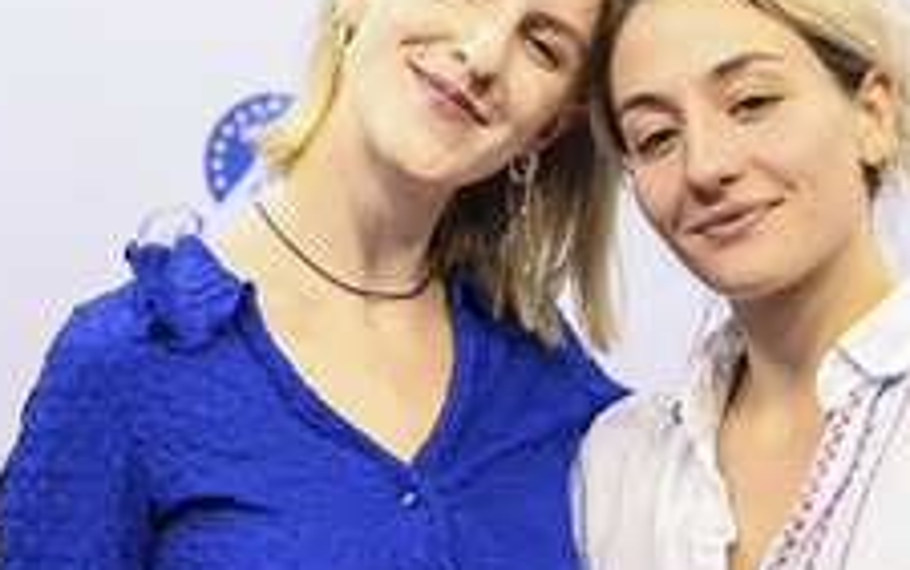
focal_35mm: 153
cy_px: 388
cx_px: 597
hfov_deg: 13.6
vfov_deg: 8.6
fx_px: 3797
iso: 500
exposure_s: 1/125
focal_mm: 75
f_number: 4
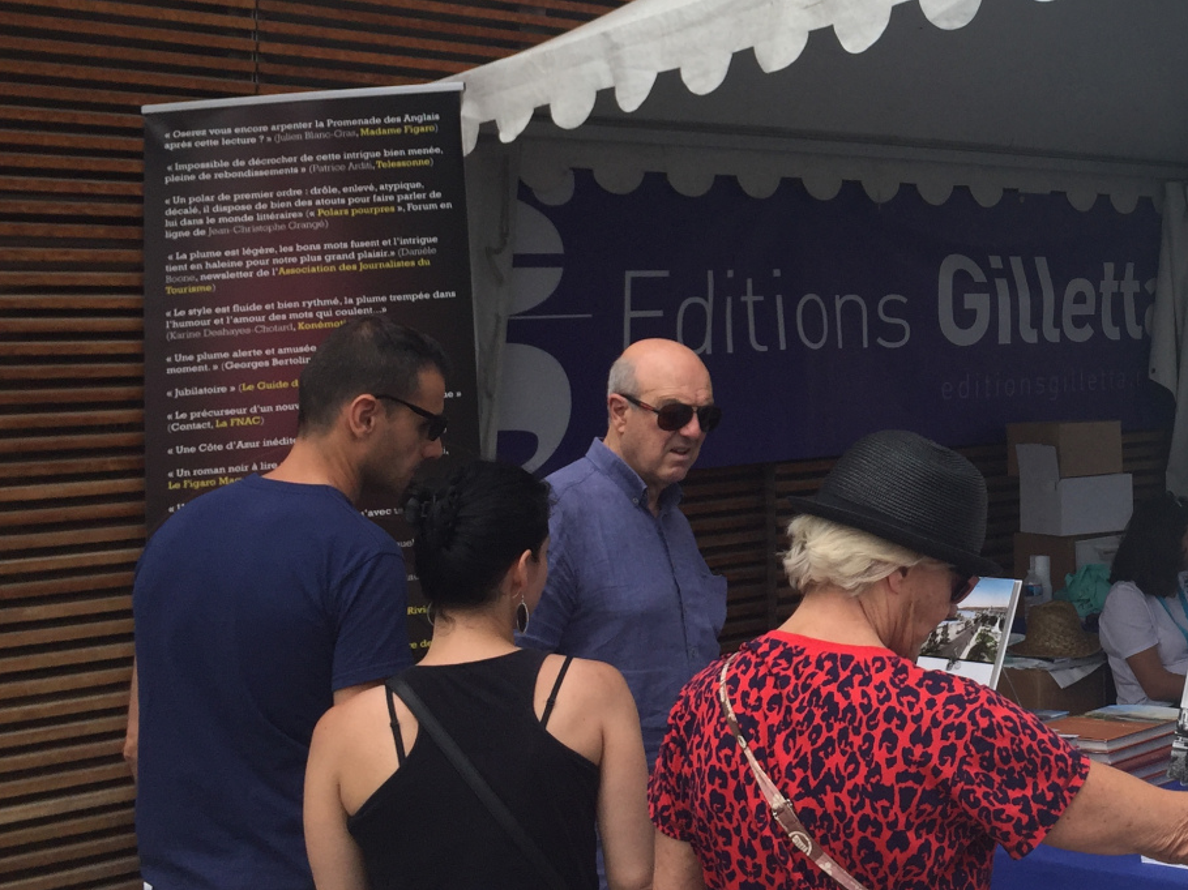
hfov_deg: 35.6
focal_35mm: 51
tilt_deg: +5.0
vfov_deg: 28.0
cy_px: 184
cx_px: 1035
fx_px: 1750
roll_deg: +0.9
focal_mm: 4.15
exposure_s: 1/2475
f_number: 2.2
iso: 32
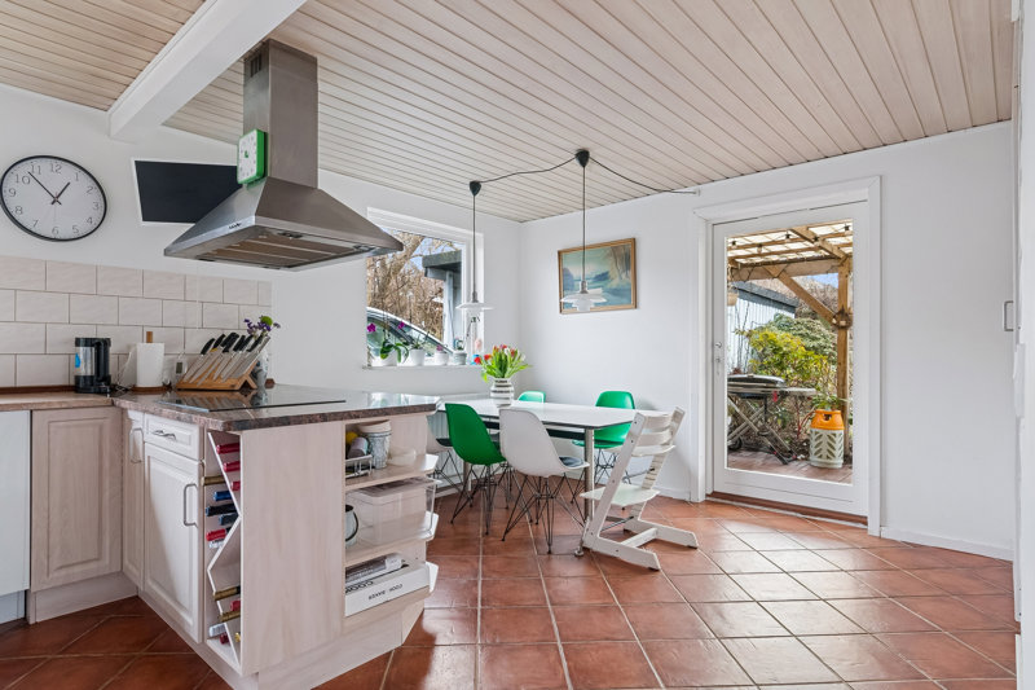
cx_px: 518
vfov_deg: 67.4
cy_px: 345
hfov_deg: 90.0
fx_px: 517
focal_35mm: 18
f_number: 10
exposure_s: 1/8
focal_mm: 12
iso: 400
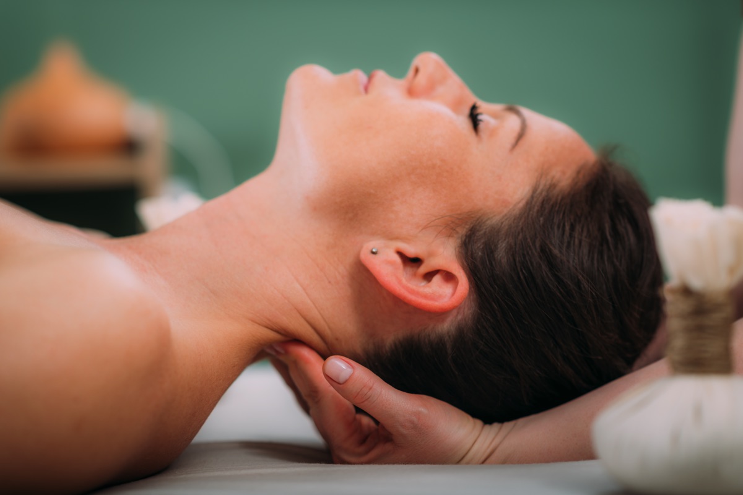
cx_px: 372
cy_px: 248
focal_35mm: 85
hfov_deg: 23.9
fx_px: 1754
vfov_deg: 16.1
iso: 64
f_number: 2.5
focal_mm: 85
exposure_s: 1/200
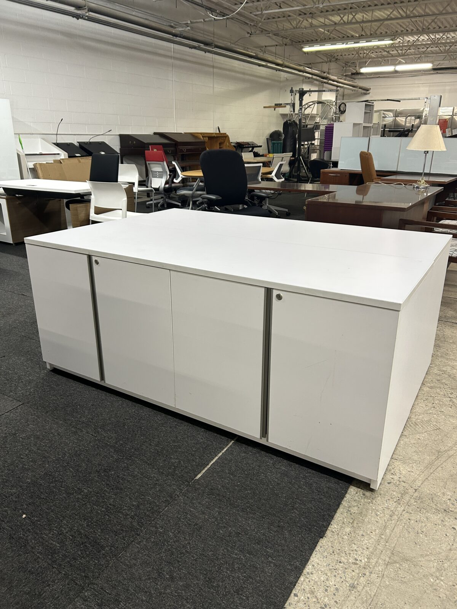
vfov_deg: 67.3
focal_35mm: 26
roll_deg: -0.3
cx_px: 228
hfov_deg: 53.1
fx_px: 458
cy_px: 304
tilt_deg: -20.2
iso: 125
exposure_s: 1/60
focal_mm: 5.7
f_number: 1.5
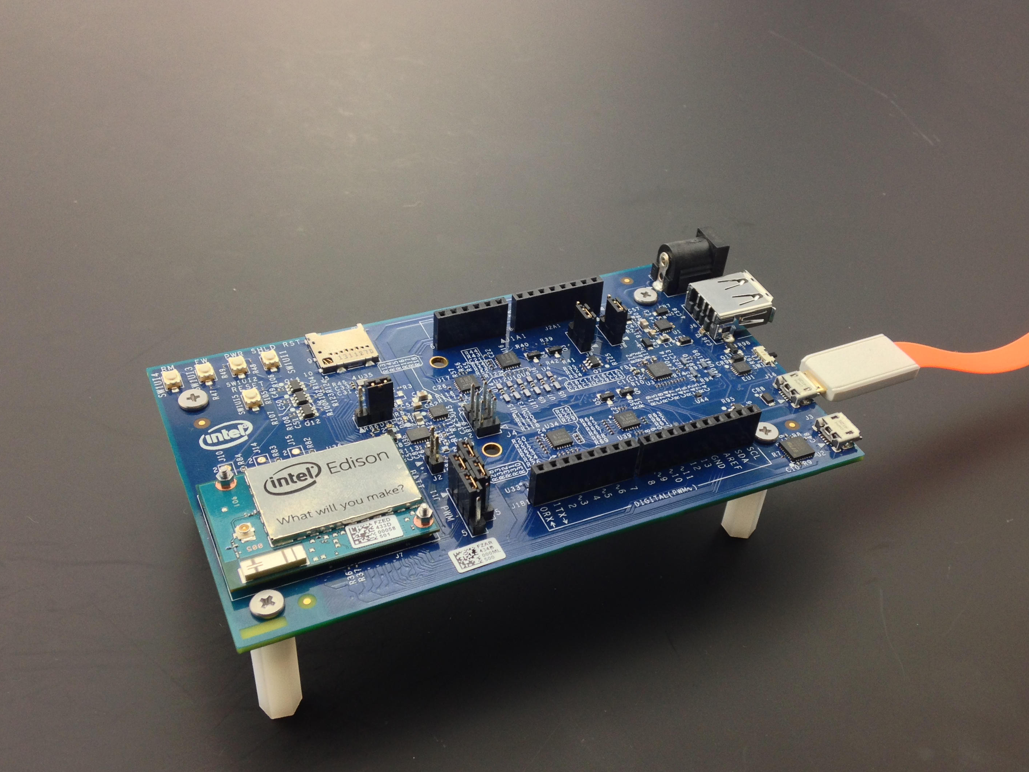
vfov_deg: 37.7
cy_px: 435
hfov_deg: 48.9
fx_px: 1130
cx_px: 549
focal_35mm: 38
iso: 80
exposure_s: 1/120
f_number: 2.4
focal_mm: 4.12
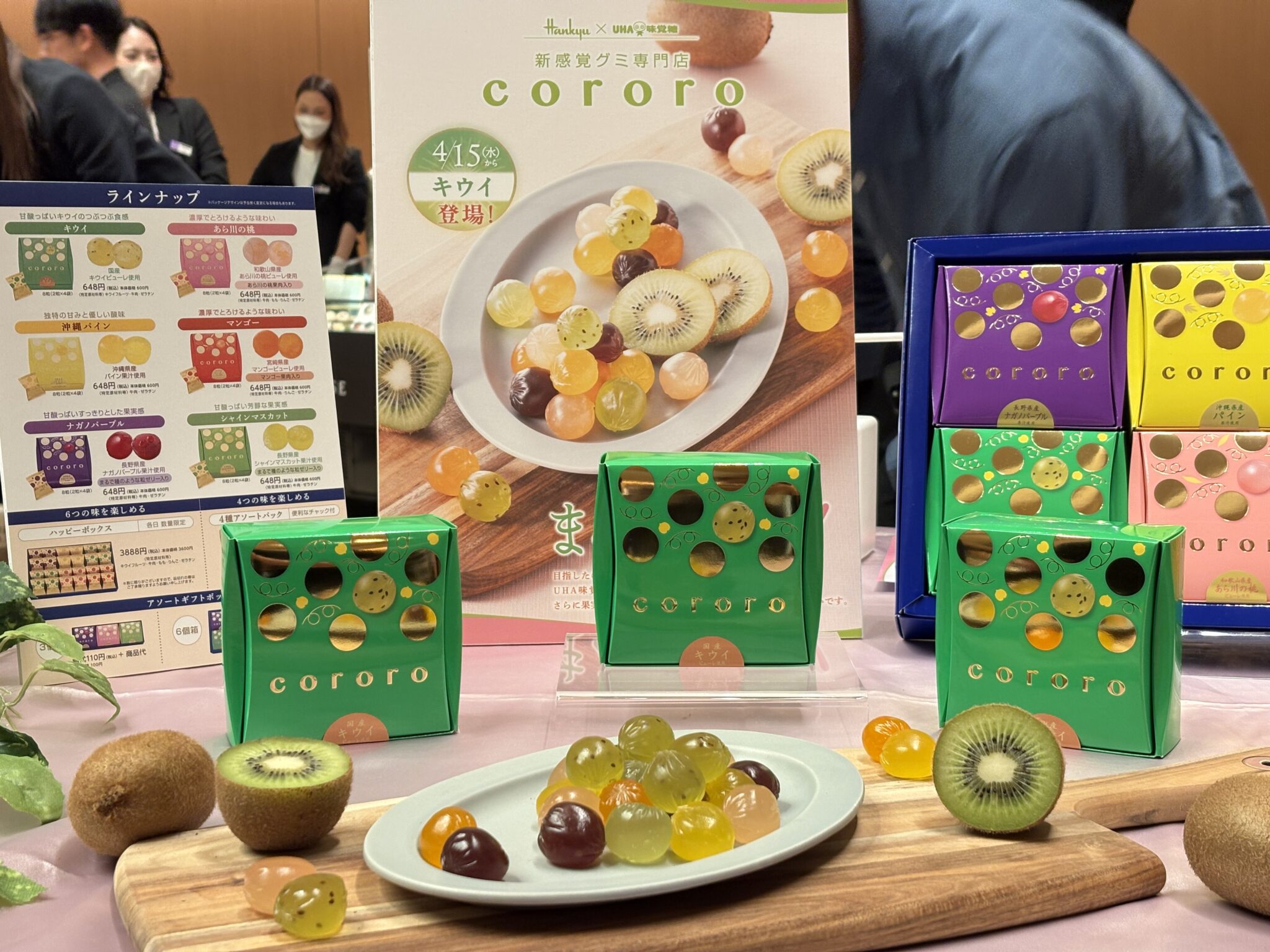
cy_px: 476
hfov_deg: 36.8
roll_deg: +0.4
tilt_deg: -7.4
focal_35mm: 52
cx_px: 635
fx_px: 1908
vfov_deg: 28.0
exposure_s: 1/60
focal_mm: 5.96
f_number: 1.6
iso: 64
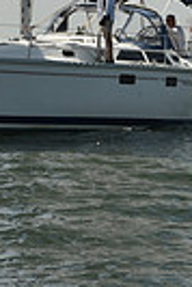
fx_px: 2433
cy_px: -296
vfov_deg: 6.5
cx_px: 74
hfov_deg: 4.5
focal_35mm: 305
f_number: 9
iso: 320
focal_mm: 70
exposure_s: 1/1600
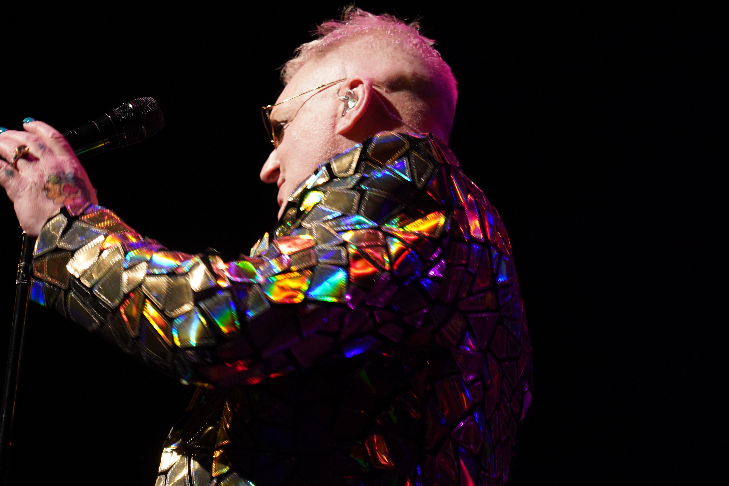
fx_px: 2754
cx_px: 322
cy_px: 239
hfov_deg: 15.1
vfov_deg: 10.1
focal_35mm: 136
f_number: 4
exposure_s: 1/125
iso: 2500
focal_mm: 105
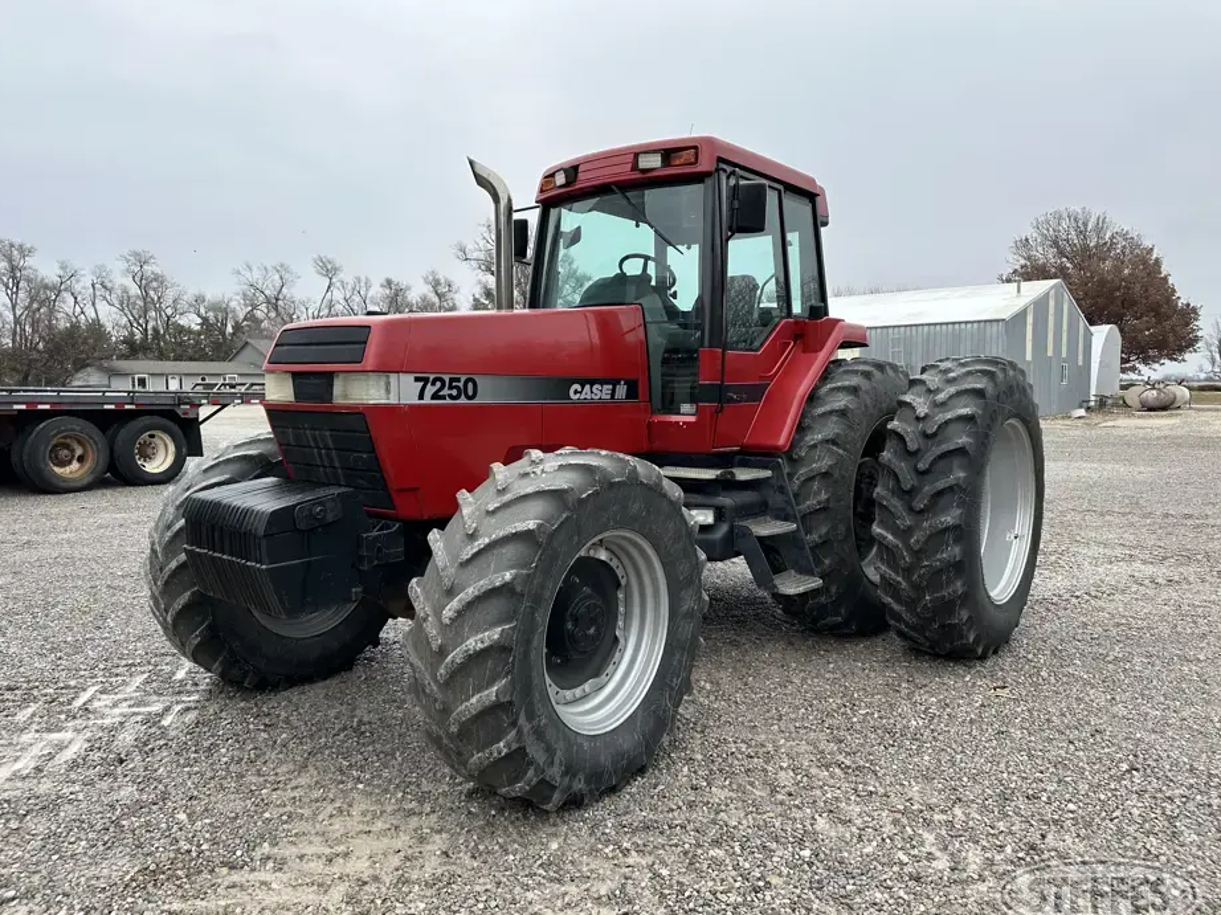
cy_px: 471
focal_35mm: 25
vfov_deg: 54.8
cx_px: 595
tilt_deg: -4.6
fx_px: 882
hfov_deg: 69.4
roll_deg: +0.9
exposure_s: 1/709
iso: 80
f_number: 1.78
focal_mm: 6.86
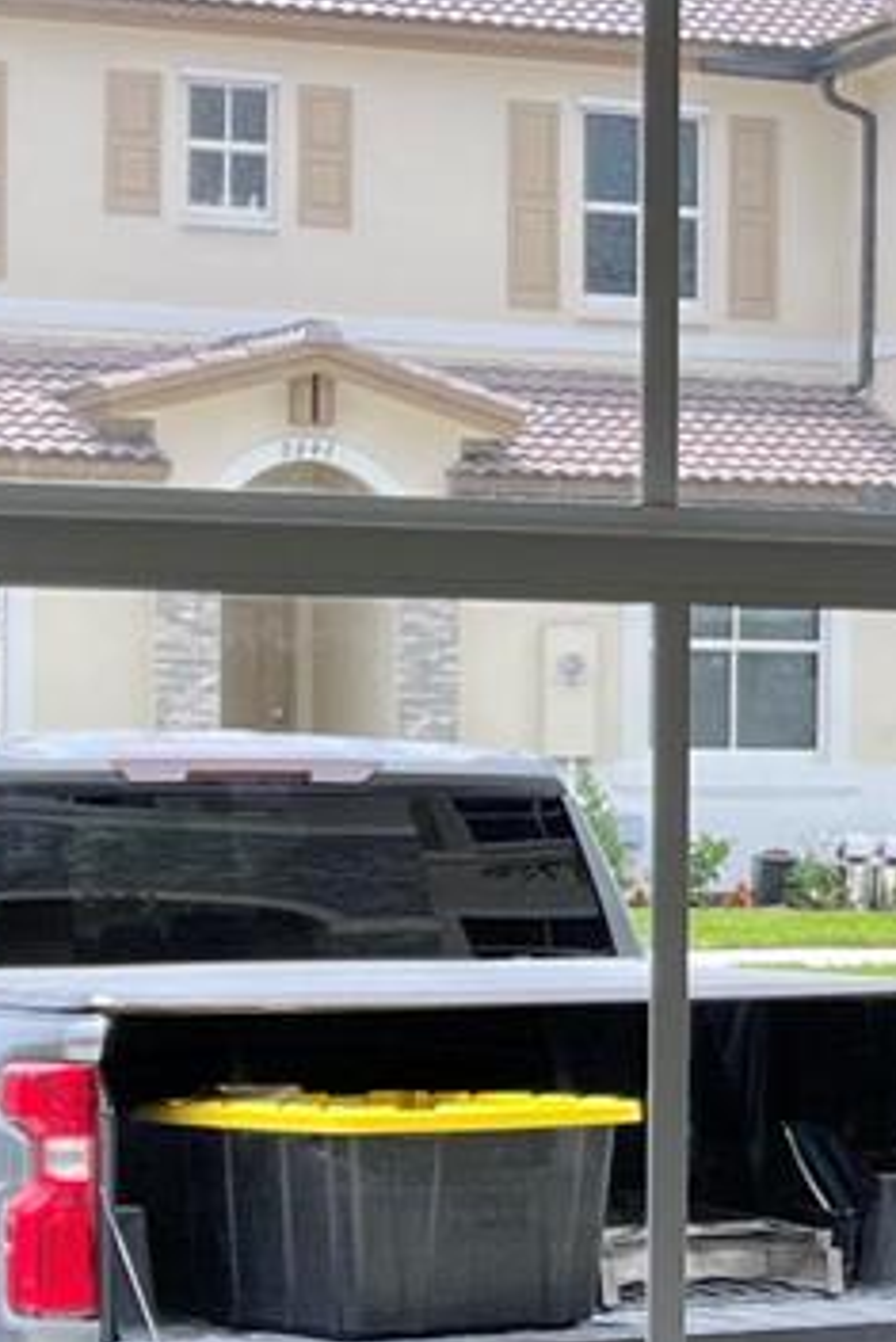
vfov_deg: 16.6
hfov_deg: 10.6
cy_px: 938
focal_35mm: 123
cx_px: 1472
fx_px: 4587
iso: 50
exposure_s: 1/586
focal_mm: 5.1
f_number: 1.6
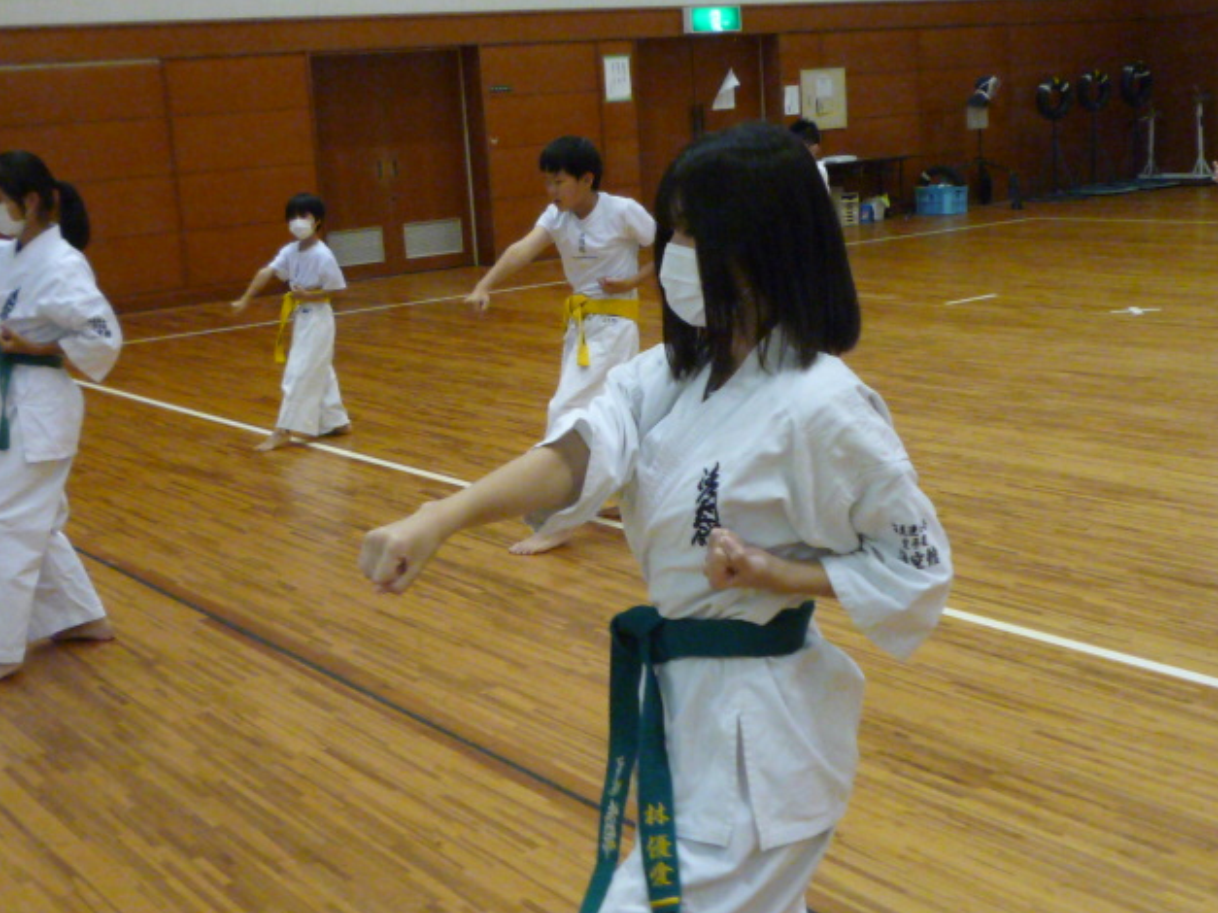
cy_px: 460
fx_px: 1689
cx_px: 600
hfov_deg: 39.7
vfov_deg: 30.3
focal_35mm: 48
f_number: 2.9
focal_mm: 4.7
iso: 400
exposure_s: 1/60
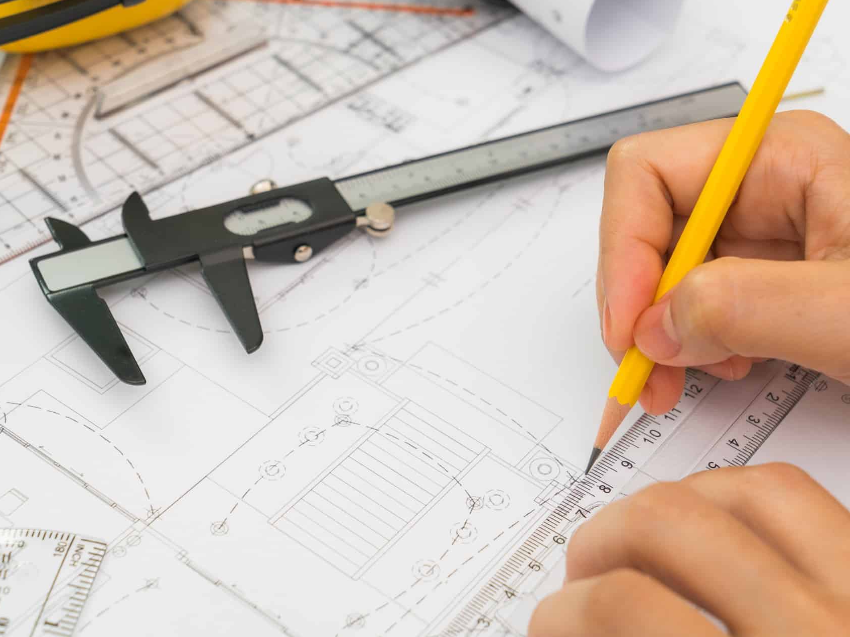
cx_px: 464
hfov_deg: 27.8
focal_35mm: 70
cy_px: 320
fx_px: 1719
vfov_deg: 21.0
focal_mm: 64
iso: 100
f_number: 8
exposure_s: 1/100
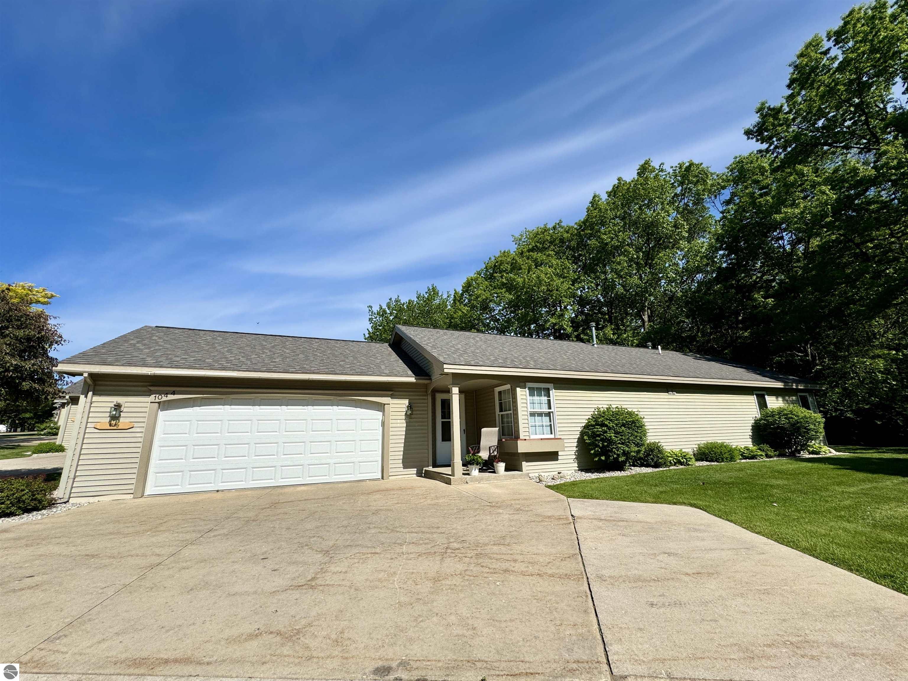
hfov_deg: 102.1
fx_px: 367
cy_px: 340
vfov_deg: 85.7
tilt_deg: +14.5
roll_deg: +1.5
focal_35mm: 14
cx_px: 454
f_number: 2.2
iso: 50
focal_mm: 2.22
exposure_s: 1/2674
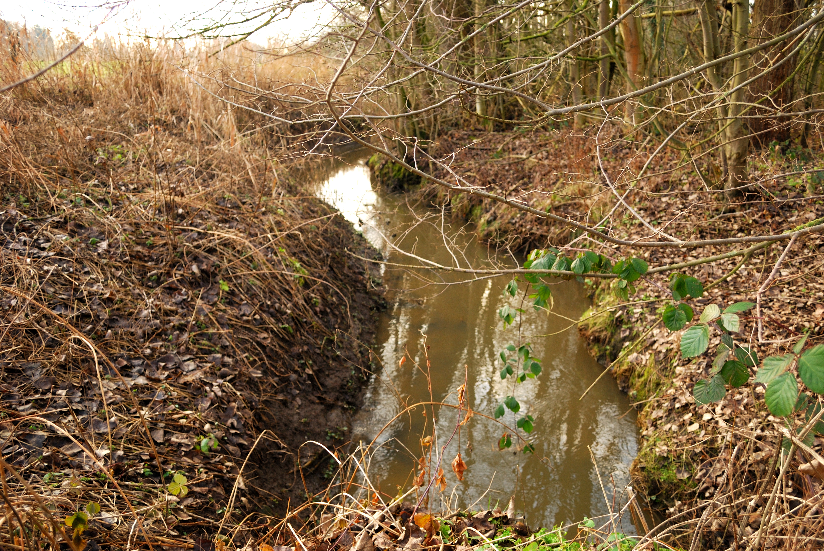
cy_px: 276
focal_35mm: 27
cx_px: 412
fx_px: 619
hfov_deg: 67.3
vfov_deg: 48.0
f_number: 4.5
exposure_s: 1/80
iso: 200
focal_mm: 18
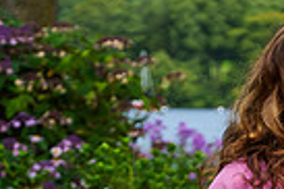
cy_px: 217
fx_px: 1812
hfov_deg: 8.3
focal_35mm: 230
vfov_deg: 5.9
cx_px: 642
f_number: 3.5
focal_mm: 48
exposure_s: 1/8000
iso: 800
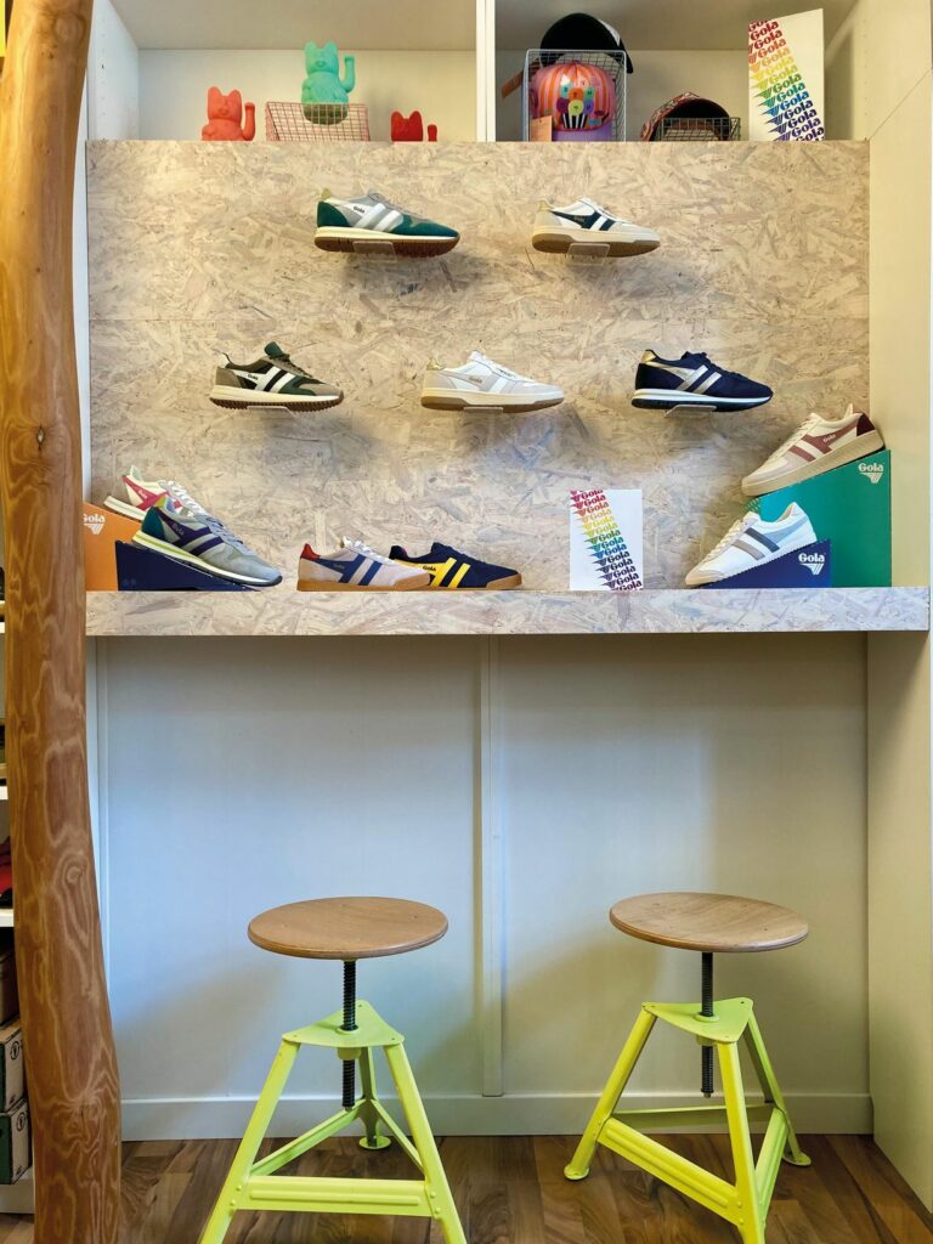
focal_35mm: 28
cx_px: 466
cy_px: 622
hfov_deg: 49.7
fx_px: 1006
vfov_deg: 63.4
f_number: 1.8
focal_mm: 3.99
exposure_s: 1/50
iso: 50
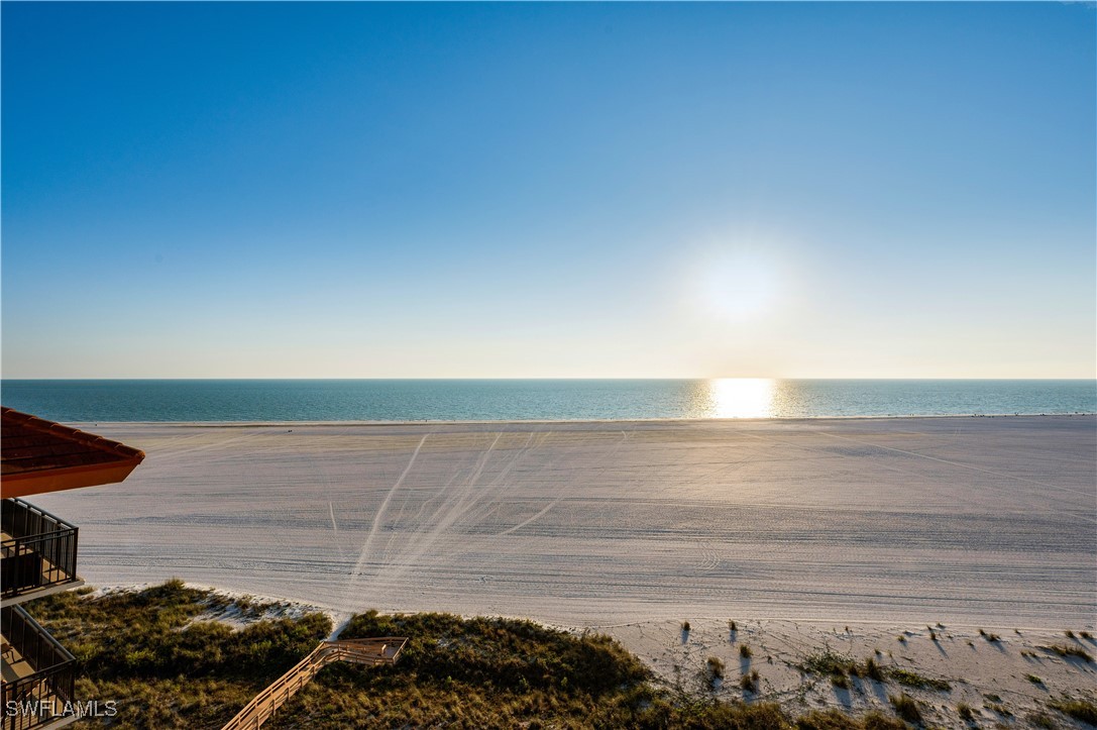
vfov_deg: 81.1
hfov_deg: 104.3
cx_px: 548
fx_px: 426
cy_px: 365
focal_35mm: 14
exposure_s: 1/800
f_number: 11
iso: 125
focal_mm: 14
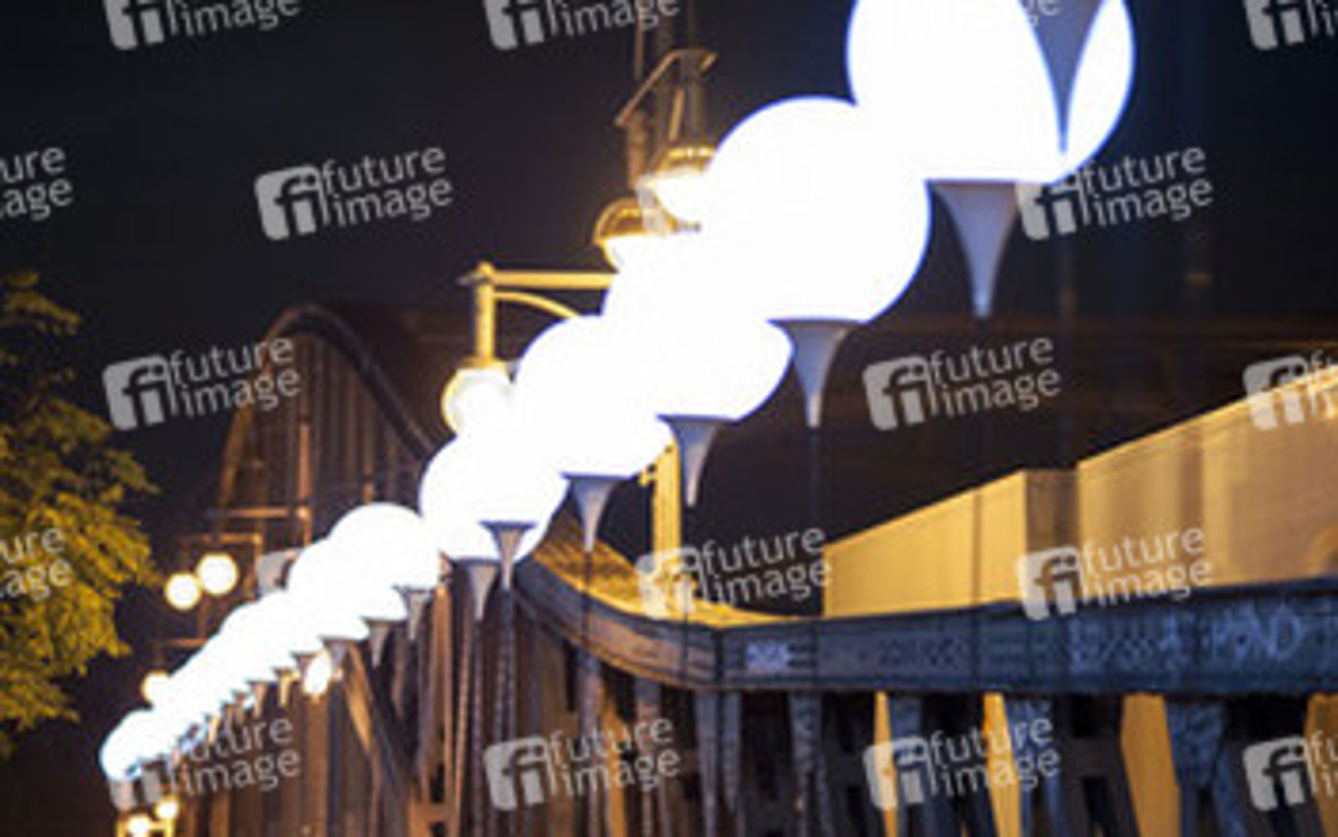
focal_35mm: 137
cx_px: 631
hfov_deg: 15.3
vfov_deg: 9.6
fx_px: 4996
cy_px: 479
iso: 2000
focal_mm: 105
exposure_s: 1/50
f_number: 2.2
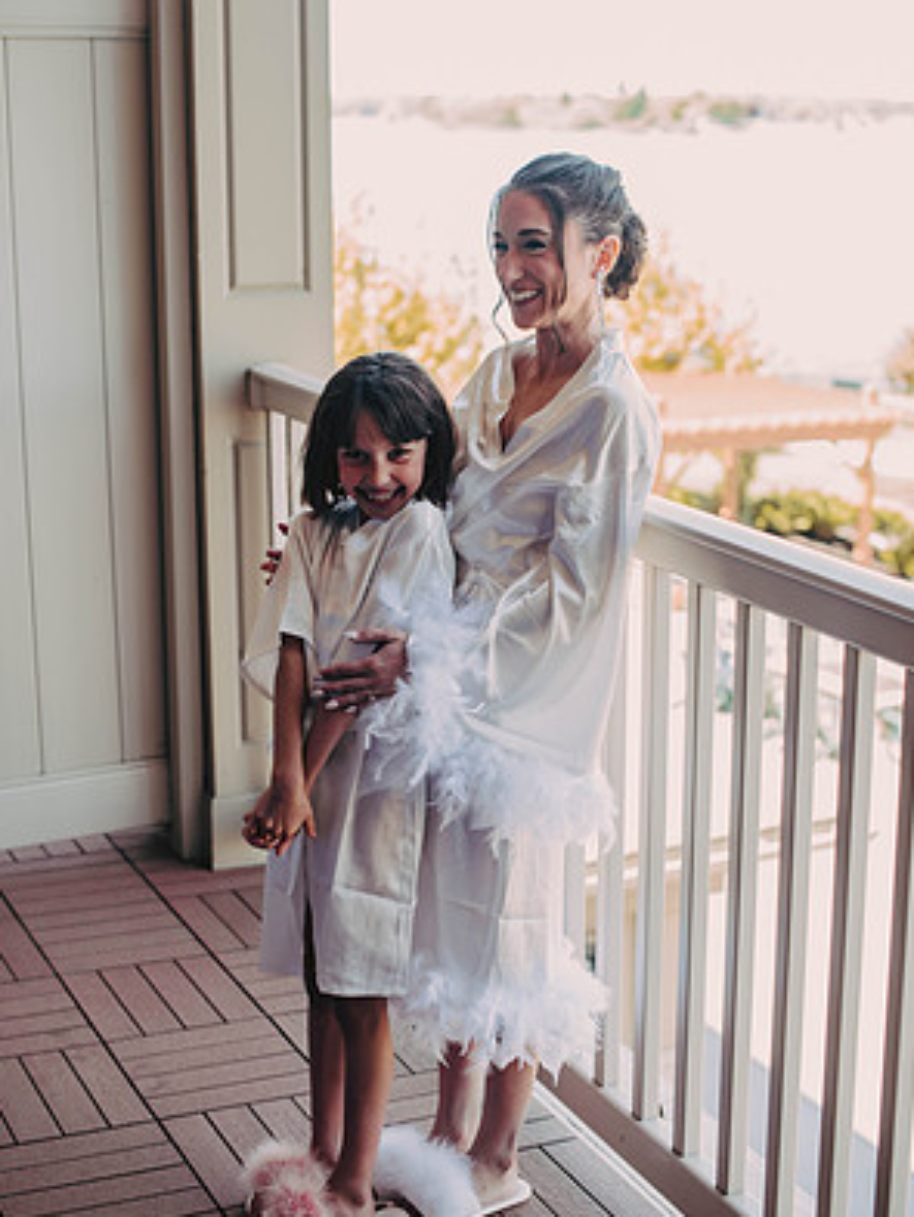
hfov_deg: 26.6
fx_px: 1935
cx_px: 459
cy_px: 554
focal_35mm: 55
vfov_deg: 34.9
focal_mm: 50
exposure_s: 1/250
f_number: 2.5
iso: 320
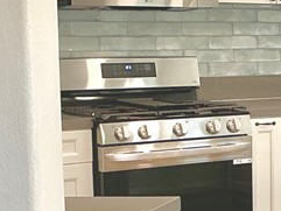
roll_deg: +0.2
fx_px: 999
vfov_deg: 12.1
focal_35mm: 123
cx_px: 577
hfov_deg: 13.5
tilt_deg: -5.7
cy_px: 124
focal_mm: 3
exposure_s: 1/120
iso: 40
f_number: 1.8
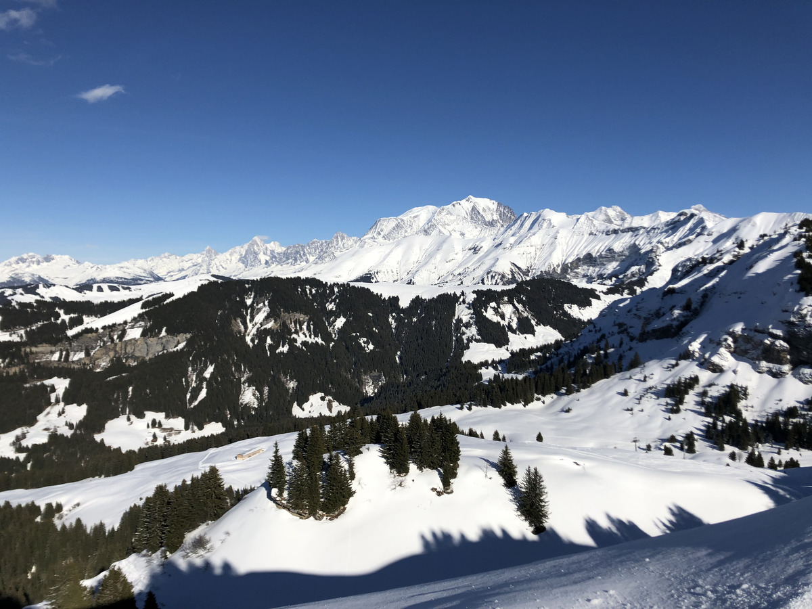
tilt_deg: -4.5
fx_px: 657
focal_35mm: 28
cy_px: 304
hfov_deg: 63.4
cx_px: 406
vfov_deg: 49.7
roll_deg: -0.1
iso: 25
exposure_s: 1/5405
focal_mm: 4
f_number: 1.8
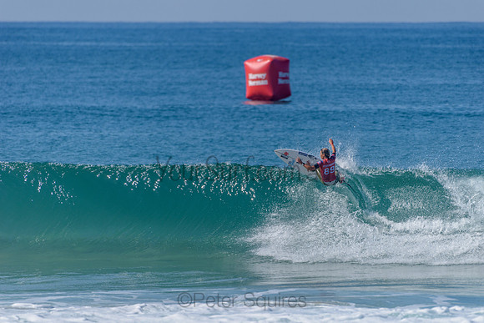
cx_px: 242
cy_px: 162
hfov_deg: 4.1
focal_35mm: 500
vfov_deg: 2.8
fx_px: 6723
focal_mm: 500
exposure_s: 1/2000
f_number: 5.6
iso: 160
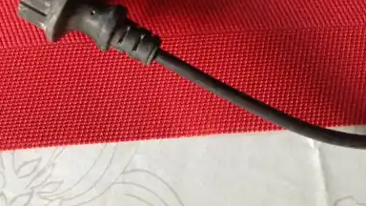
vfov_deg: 11.5
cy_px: -144
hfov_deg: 21.4
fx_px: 961
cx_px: 101
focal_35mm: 99
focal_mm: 4.28
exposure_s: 1/30
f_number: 2.4
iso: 50
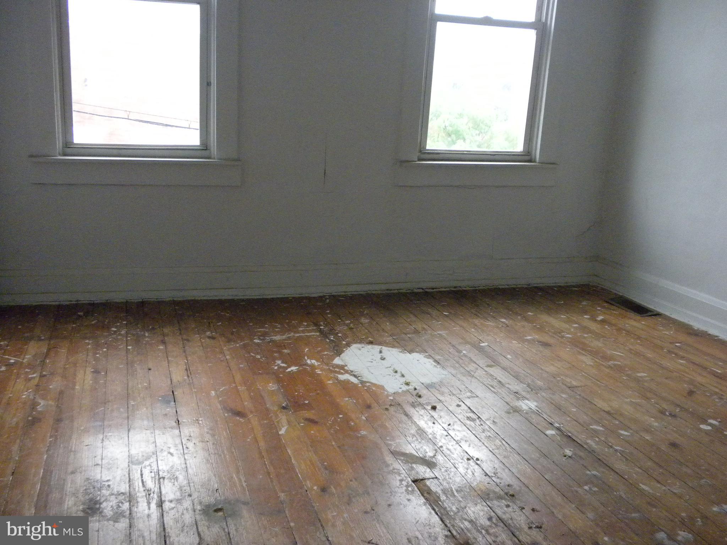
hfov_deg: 50.1
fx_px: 777
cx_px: 364
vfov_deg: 38.7
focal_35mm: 37
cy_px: 272
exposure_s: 1/241
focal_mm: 6.6
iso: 695
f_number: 3.5
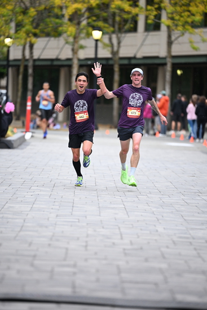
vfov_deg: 10.3
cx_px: 104
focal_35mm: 200
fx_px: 1724
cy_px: 155
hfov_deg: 6.9
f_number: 2.8
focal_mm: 200
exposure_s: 1/1250
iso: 1250
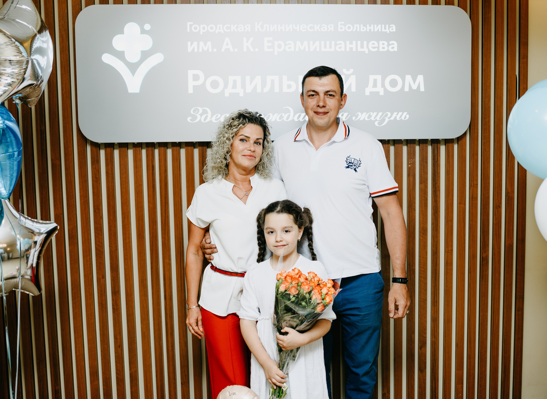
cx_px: 326
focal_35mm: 41
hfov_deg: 45.6
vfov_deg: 34.2
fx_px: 648
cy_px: 185
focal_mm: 35
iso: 125
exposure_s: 1/160
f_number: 3.2
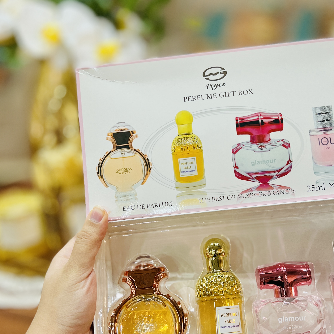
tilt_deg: -21.6
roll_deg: +2.1
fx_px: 448
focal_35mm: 41
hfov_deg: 40.6
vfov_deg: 40.8
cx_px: 213
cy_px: 199
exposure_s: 1/50
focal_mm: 5.7
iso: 160
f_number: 1.5
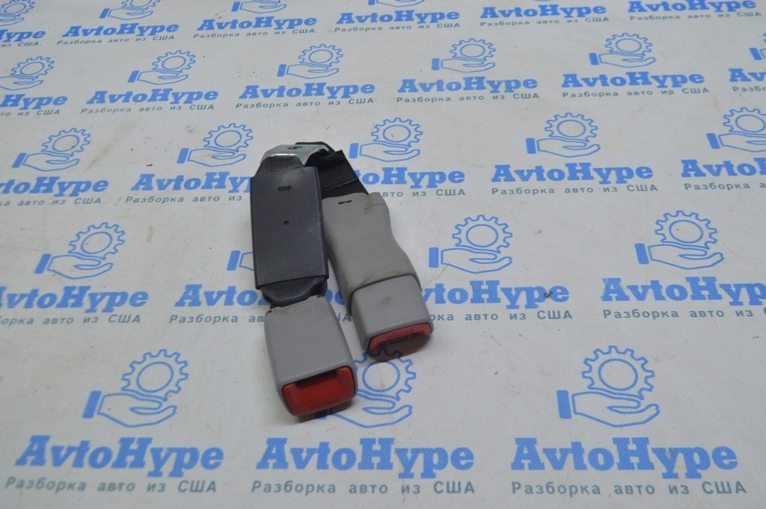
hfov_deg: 53.2
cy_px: 254
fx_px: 765
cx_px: 383
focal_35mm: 36
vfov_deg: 36.8
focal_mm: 24
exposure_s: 1/40
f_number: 7.1
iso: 400
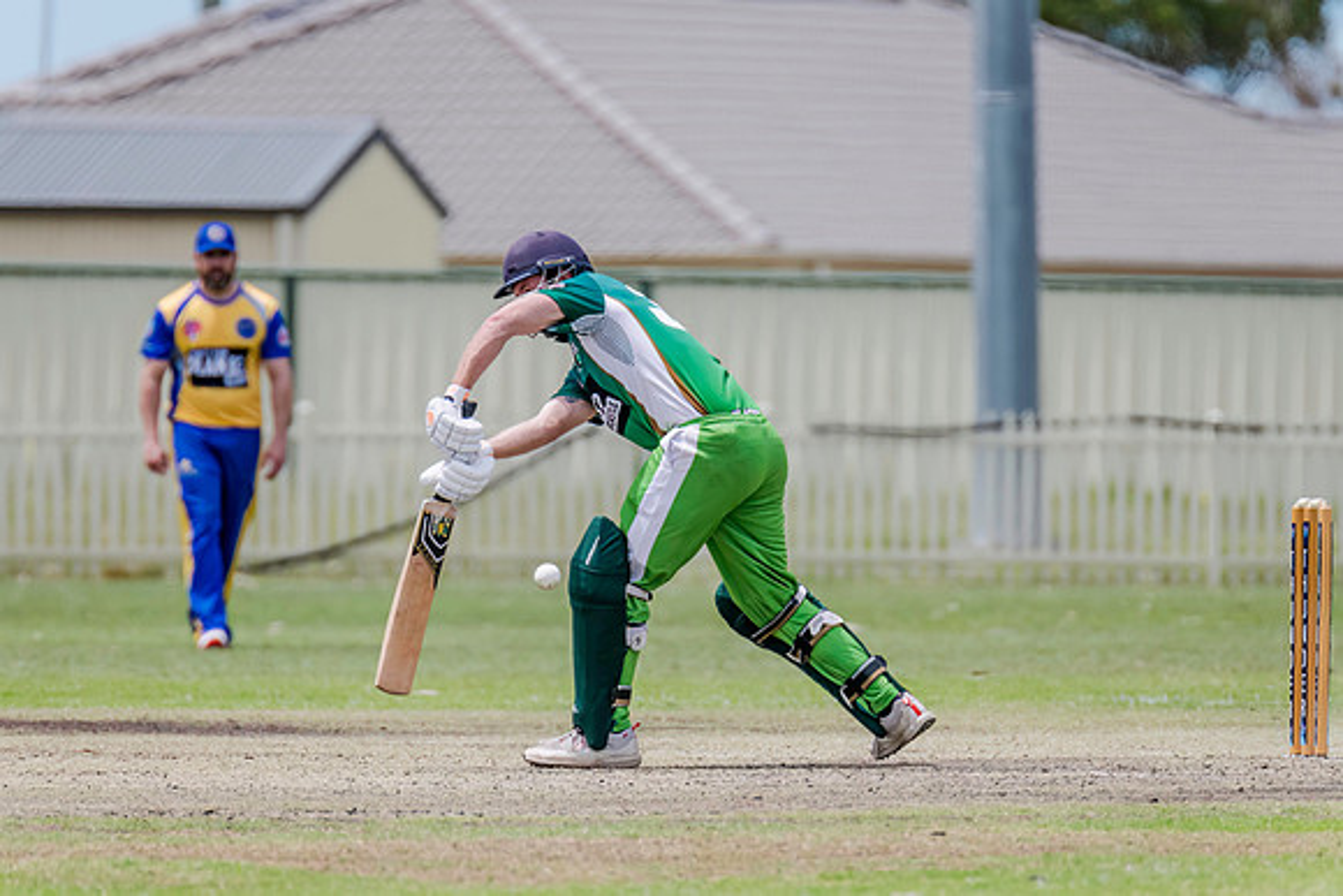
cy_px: 431
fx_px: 23533
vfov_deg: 2.2
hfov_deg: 3.3
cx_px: 646
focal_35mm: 631
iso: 800
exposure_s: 1/2500
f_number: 7.1
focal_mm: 600
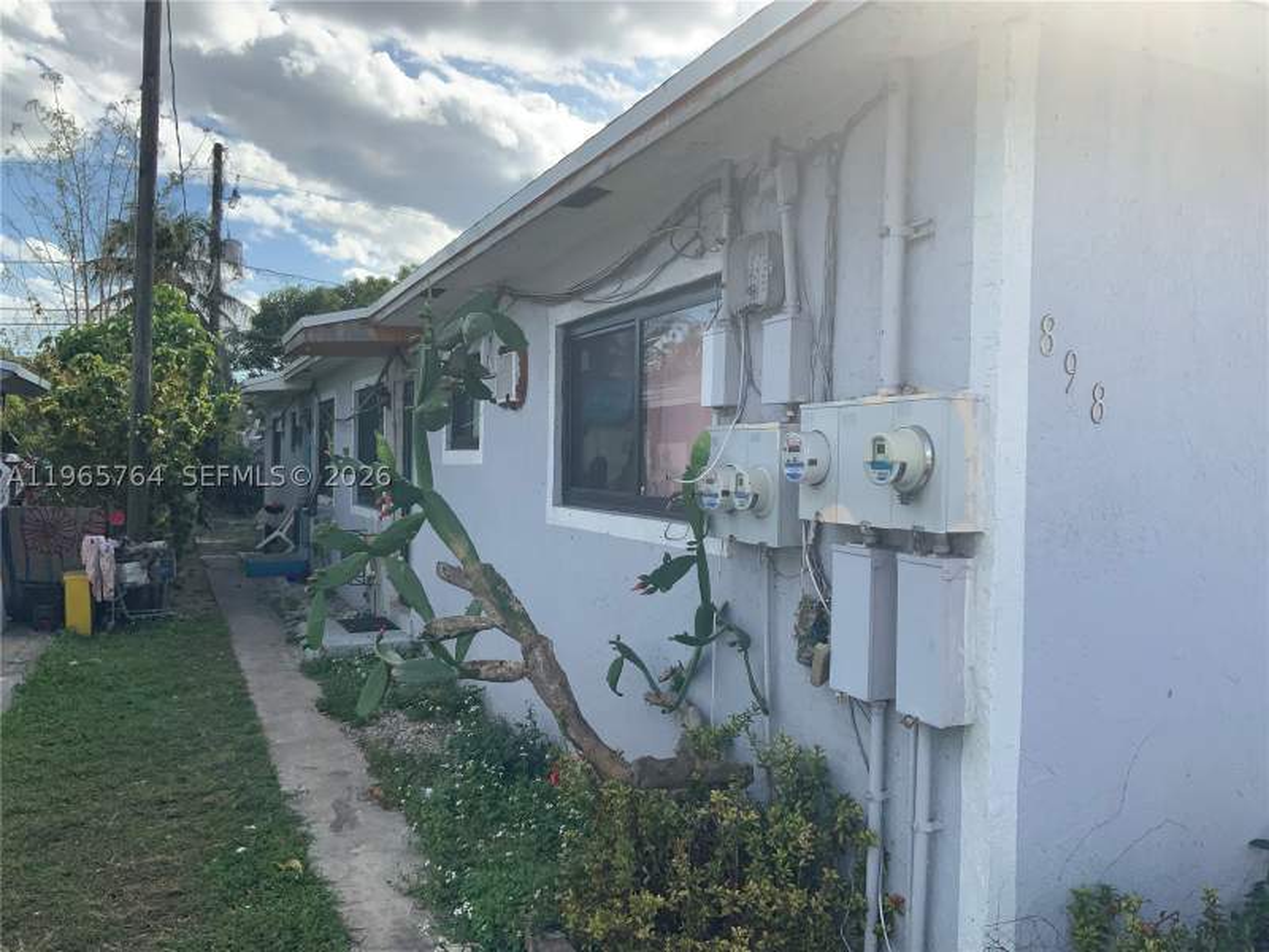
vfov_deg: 48.2
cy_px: 476
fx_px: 1063
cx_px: 634
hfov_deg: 61.7
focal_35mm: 29
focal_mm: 3
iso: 16
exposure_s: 1/1250
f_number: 1.8
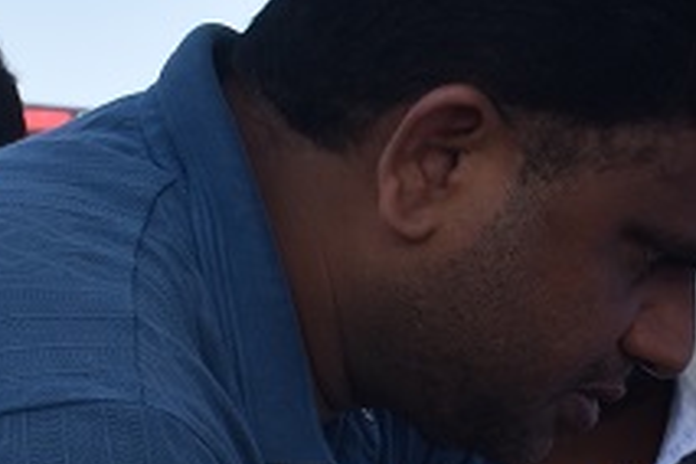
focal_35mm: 186
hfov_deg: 10.9
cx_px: 814
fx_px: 3596
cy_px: 408
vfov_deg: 7.4
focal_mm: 22
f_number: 7.1
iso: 100
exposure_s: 1/200
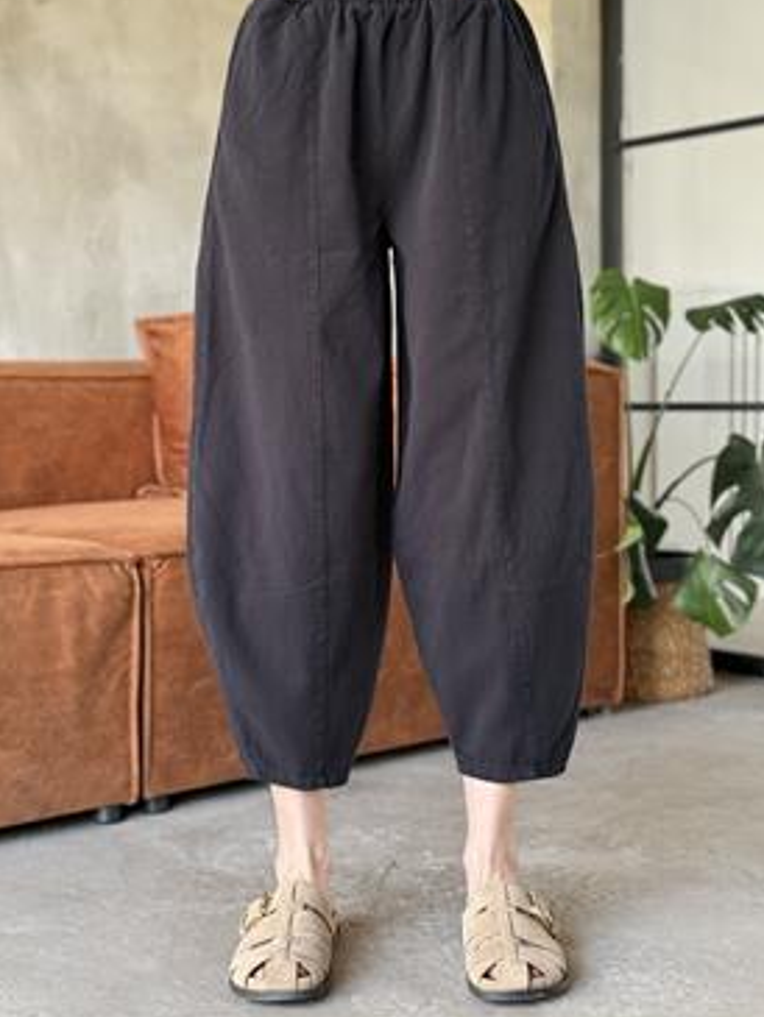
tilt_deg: -2.2
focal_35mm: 56
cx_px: 396
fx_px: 1647
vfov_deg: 34.3
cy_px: 460
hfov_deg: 26.1
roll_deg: +0.5
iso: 250
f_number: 1.78
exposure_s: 1/40
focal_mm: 6.76
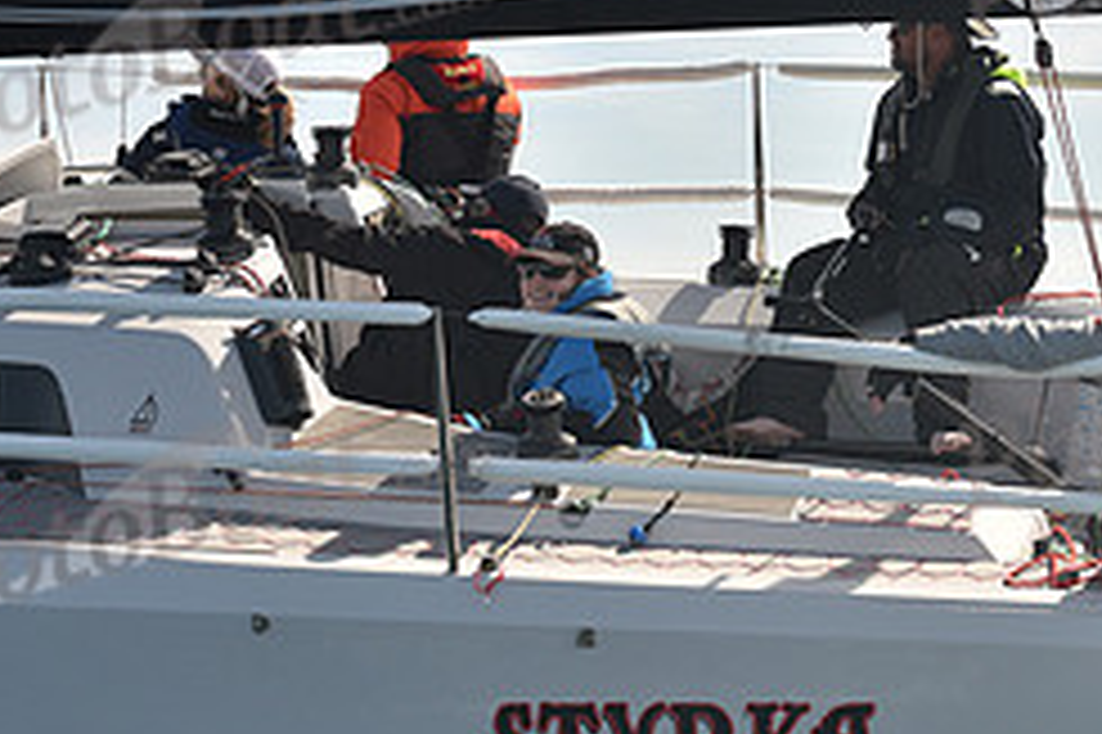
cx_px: 729
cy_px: 223
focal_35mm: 166
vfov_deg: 8.3
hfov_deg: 12.4
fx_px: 5078
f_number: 5
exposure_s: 1/640
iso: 250
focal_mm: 70
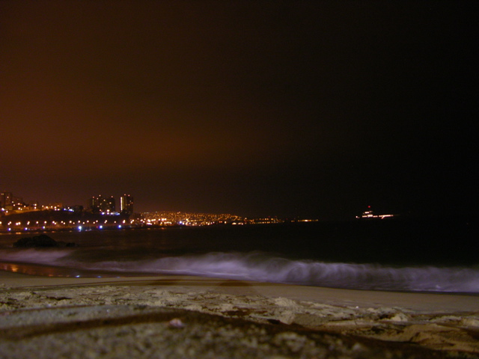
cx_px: 240
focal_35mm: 35
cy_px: 180
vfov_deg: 40.7
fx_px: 484
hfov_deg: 52.6
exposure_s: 2
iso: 200
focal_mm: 8.9
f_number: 2.8
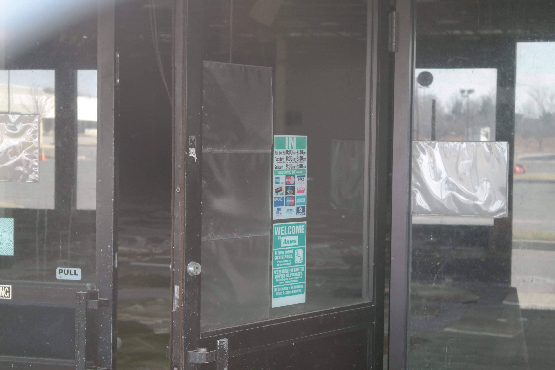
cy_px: 184
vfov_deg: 17.5
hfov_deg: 26.0
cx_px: 278
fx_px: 1202
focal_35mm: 78
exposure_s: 1/80
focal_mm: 50
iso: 800
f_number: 5.6
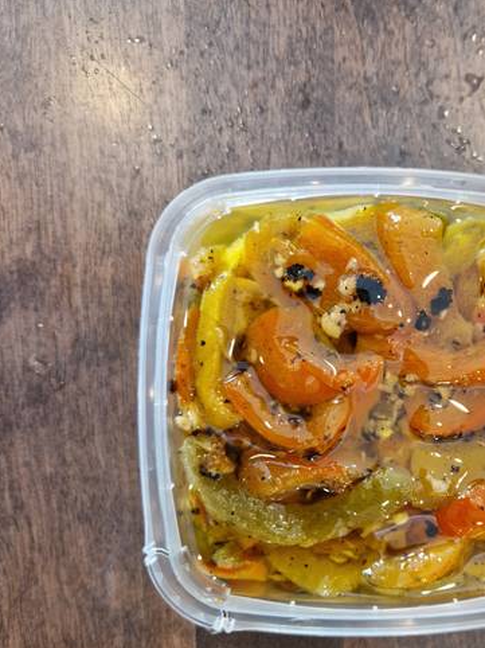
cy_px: 401
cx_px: 360
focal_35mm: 35
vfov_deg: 52.1
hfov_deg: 39.6
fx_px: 654
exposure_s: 1/30
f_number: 1.8
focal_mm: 5.4
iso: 500
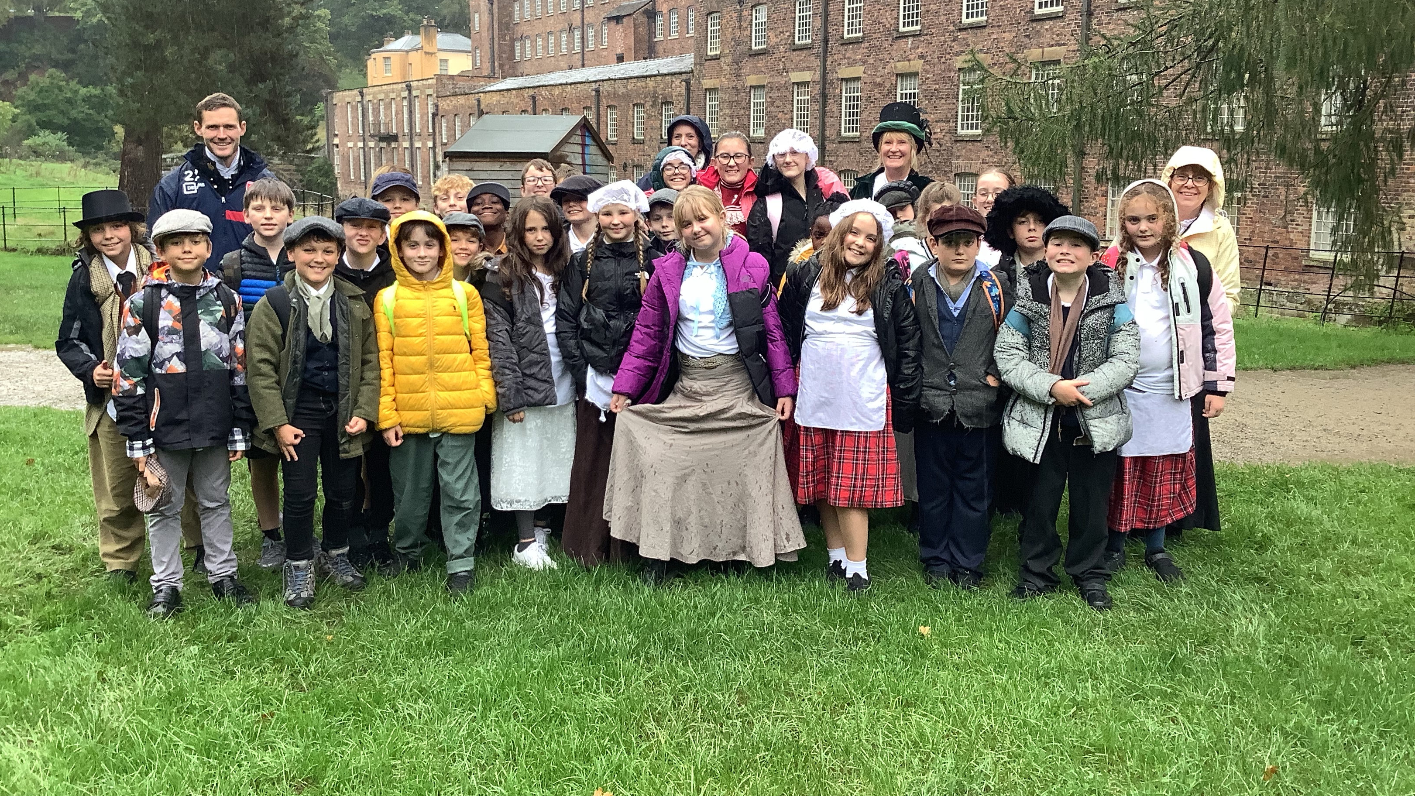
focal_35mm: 34
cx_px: 704
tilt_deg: -6.3
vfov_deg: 34.6
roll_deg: +0.9
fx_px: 1276
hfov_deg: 58.0
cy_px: 322
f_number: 2.4
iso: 64
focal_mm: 3.3
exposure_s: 1/100
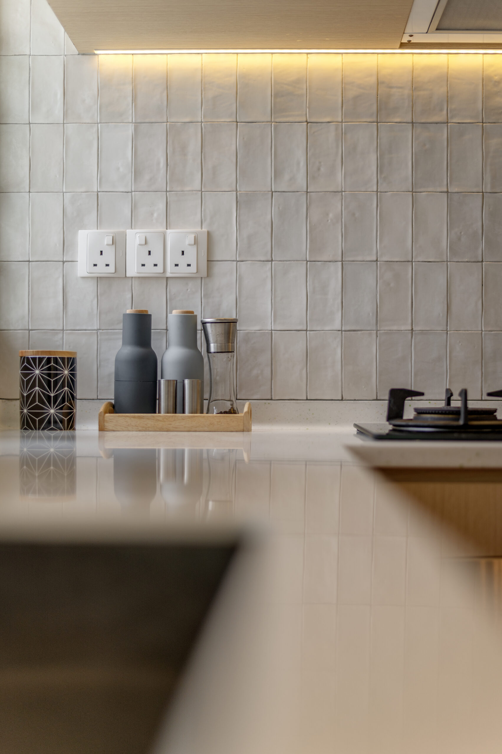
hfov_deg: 27.0
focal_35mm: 50
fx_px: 1047
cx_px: 251
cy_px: 377
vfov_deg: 39.6
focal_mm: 50
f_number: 1.8
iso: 100
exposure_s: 1/400
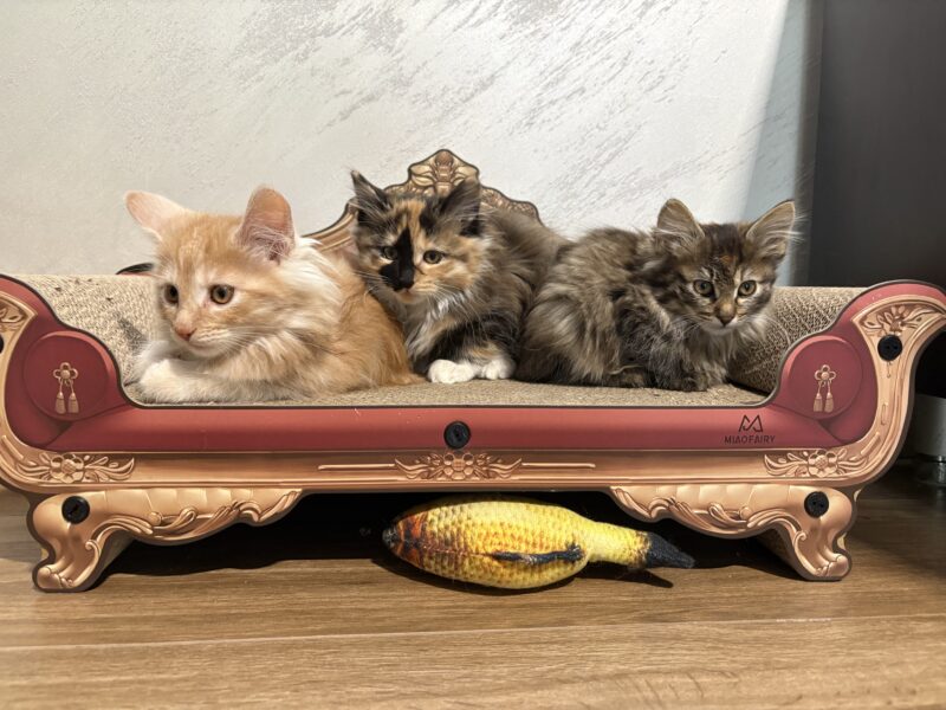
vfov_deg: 53.1
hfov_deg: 67.3
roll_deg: -0.5
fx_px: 711
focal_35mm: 26
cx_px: 473
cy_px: 355
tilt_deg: -5.6
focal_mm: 5.96
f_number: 1.6
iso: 250
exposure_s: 1/50
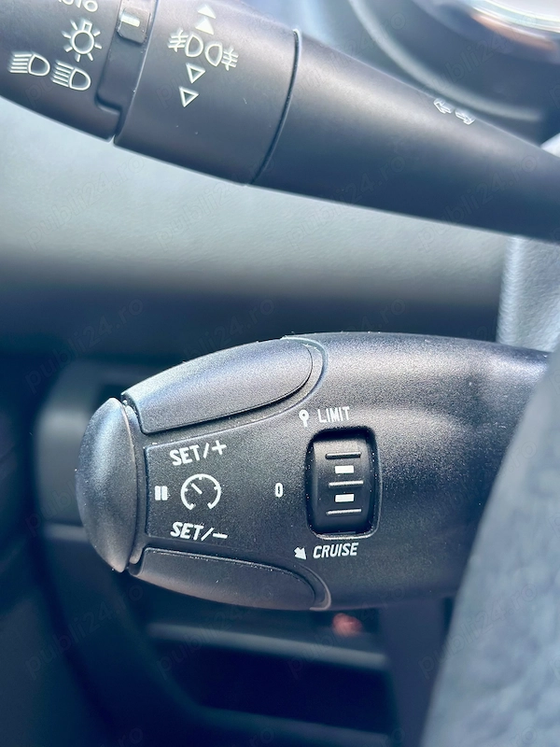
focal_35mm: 48
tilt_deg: -22.3
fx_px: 1035
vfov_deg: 39.7
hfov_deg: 30.3
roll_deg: +1.8
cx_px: 280
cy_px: 374
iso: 200
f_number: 1.78
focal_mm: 6.86
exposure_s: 1/60
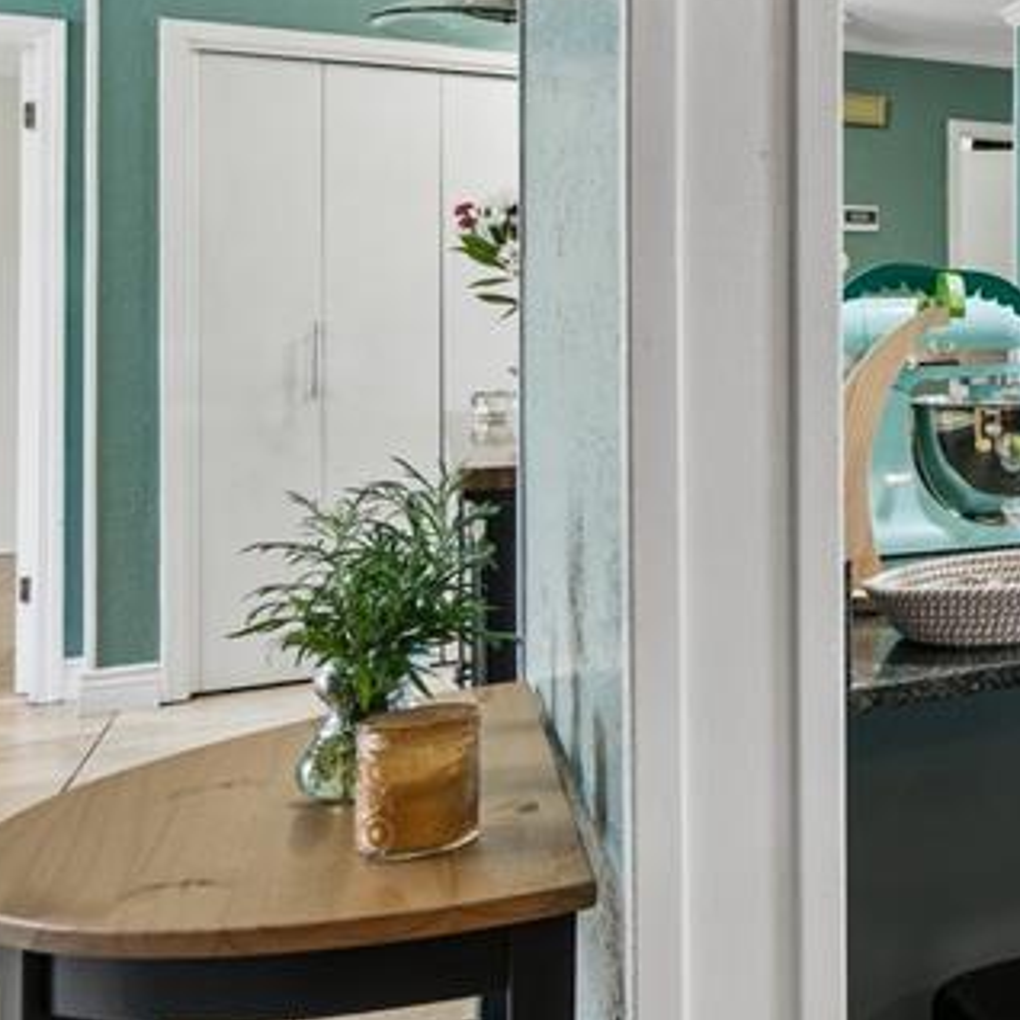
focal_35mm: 41
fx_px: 1367
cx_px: 1589
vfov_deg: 40.5
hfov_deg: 26.7
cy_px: 350
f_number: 6.3
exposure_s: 1/8
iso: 200
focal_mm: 10
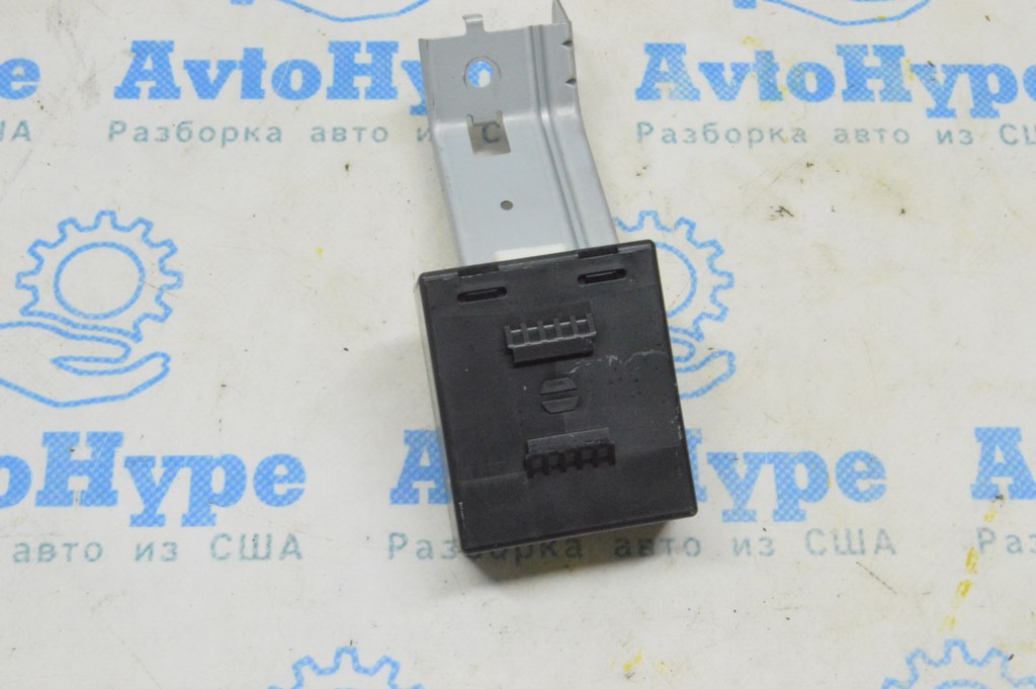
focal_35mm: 57
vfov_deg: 23.7
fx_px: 1639
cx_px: 518
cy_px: 344
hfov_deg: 35.1
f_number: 20
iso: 6400
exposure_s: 1/20
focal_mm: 38
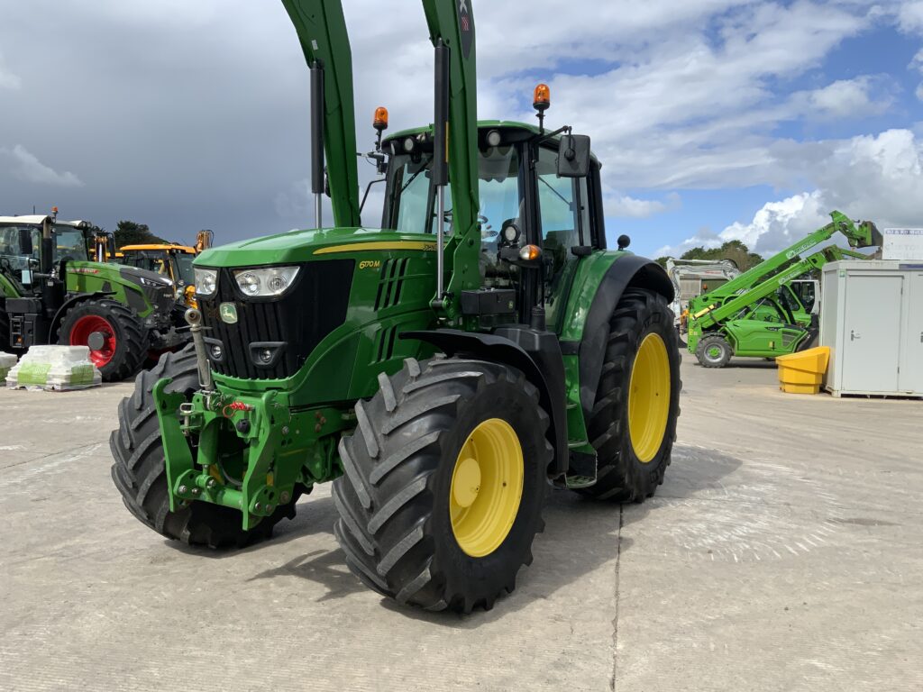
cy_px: 346
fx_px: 773
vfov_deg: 48.2
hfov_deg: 61.7
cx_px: 462
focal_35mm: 29
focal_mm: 3
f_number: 1.8
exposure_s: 1/1848
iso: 16
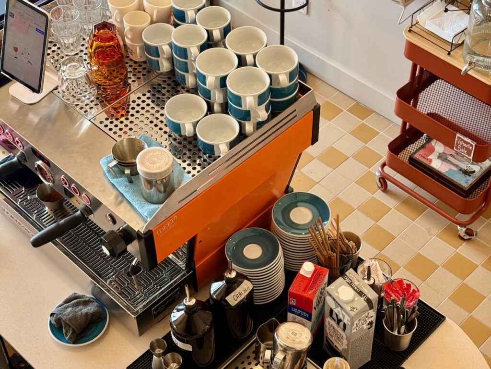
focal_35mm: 48
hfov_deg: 39.7
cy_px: 184
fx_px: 681
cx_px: 246
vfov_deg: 30.3
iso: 80
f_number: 1.78
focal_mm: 6.76
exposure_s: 1/100
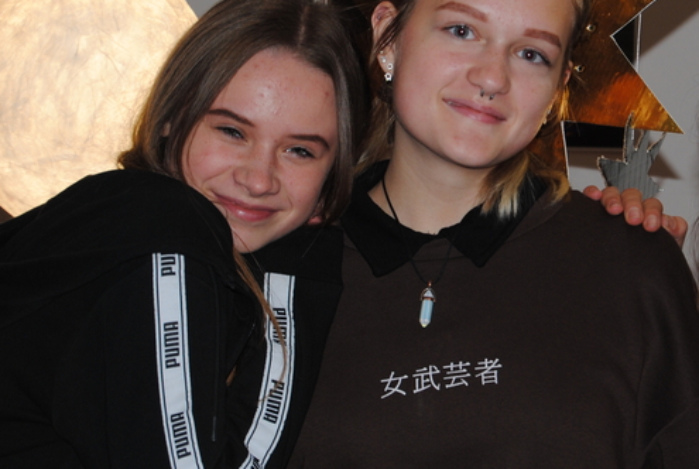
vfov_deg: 10.1
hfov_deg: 14.9
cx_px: 513
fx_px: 2662
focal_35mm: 137
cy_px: 165
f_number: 5.6
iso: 200
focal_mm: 55
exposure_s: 1/60
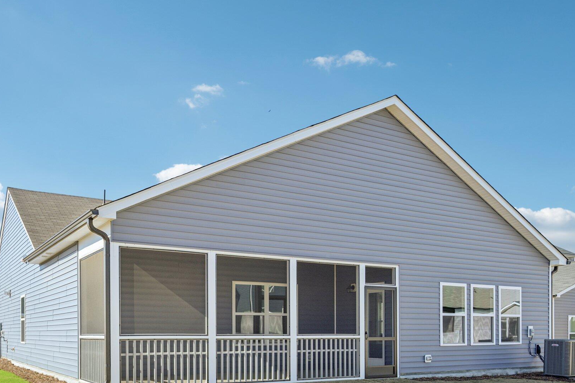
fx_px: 527
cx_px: 298
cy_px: 230
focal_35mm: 33
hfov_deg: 57.2
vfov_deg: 39.8
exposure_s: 1/200
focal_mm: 26
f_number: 8
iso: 100
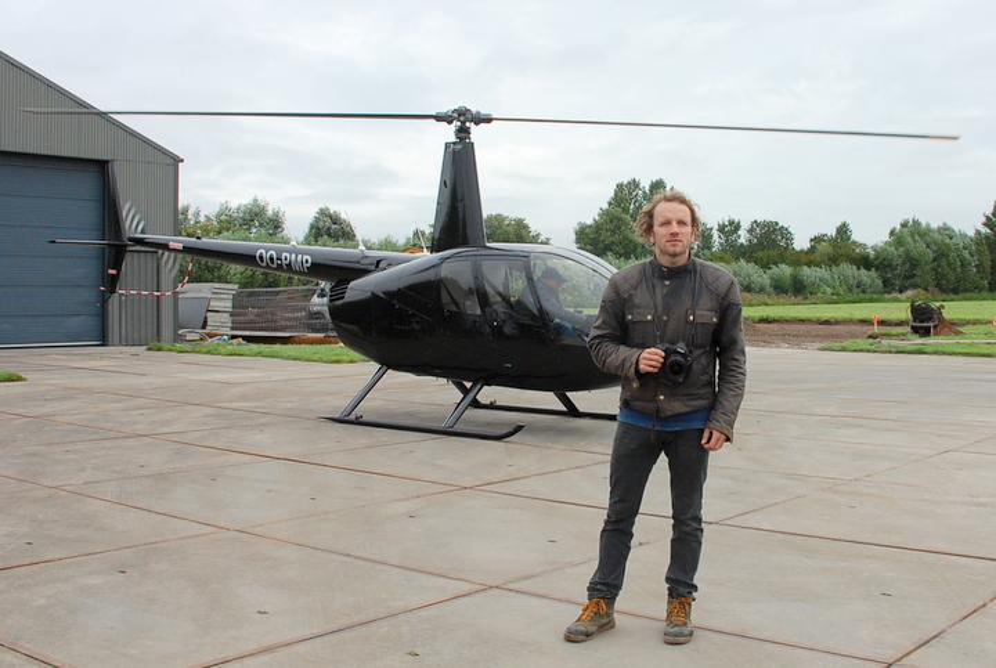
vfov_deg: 48.1
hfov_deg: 67.3
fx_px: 748
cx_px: 498
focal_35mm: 27
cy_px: 334
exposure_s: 1/200
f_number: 7.1
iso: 320
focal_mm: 18
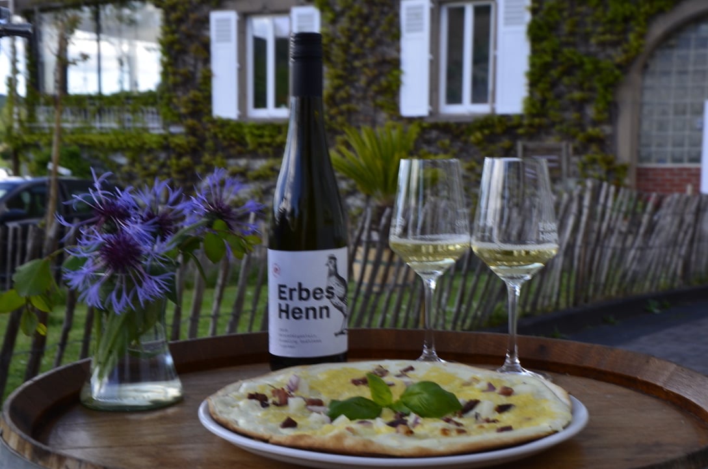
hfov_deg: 35.1
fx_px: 1119
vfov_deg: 23.7
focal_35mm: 57
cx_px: 354
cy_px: 234
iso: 400
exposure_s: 1/160
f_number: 9
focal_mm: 38
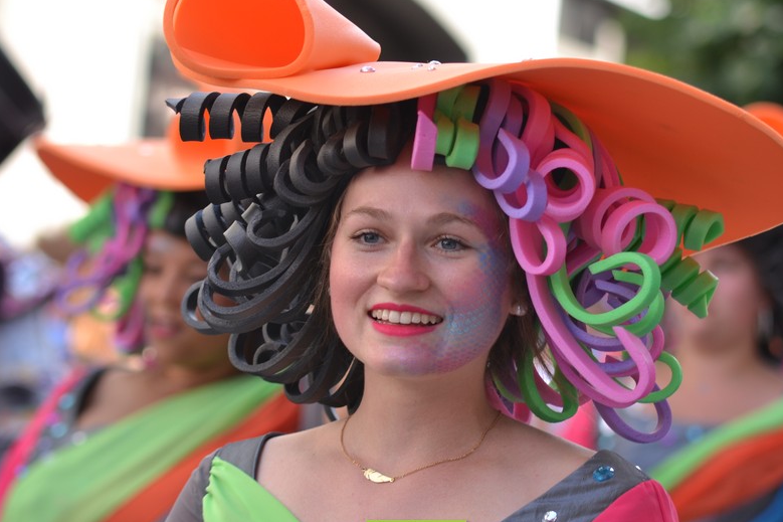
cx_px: 416
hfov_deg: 12.3
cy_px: 258
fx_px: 3646
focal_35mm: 168
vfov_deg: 8.2
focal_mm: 85
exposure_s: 1/250
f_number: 2.8
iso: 100
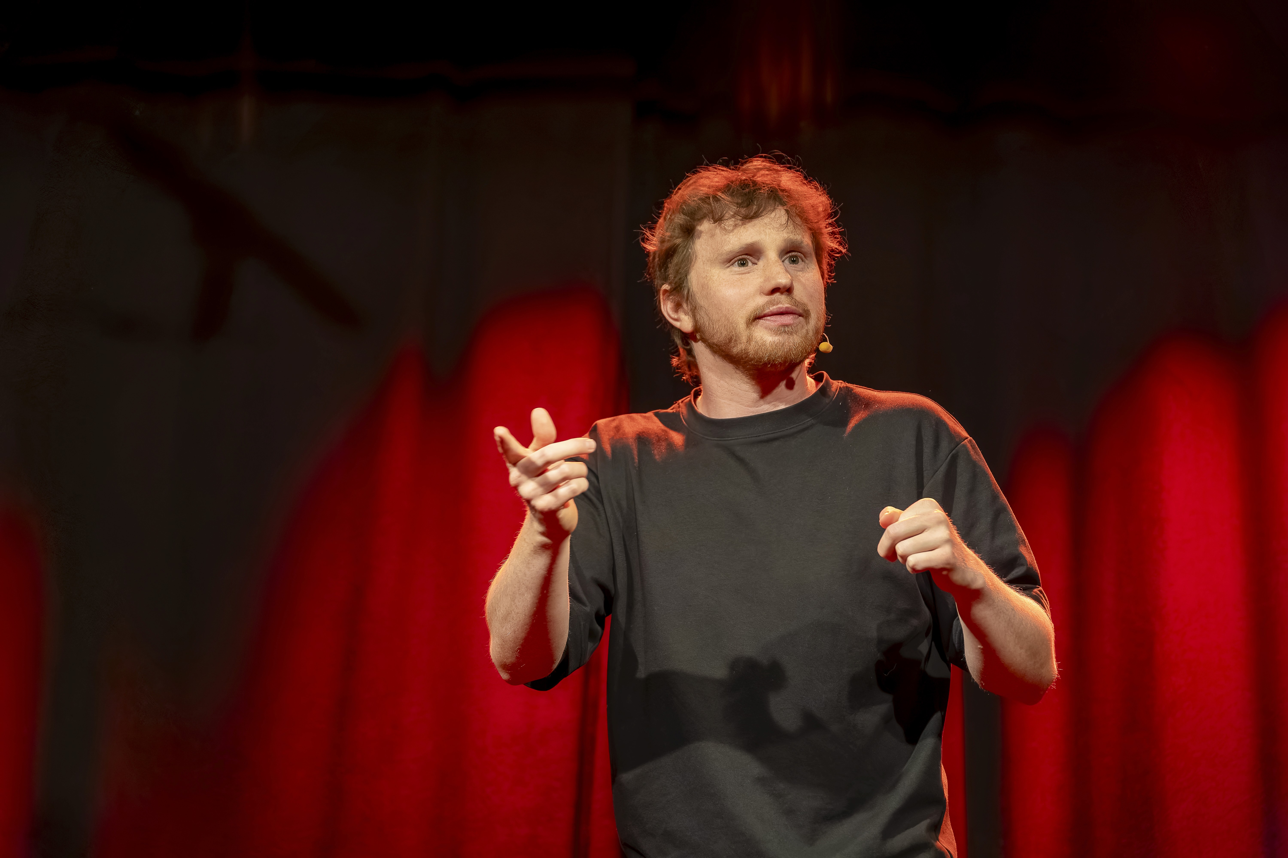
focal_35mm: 115
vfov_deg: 11.9
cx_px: 644
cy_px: 429
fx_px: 4114
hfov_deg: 17.8
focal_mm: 115
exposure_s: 1/250
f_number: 3.5
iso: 1600
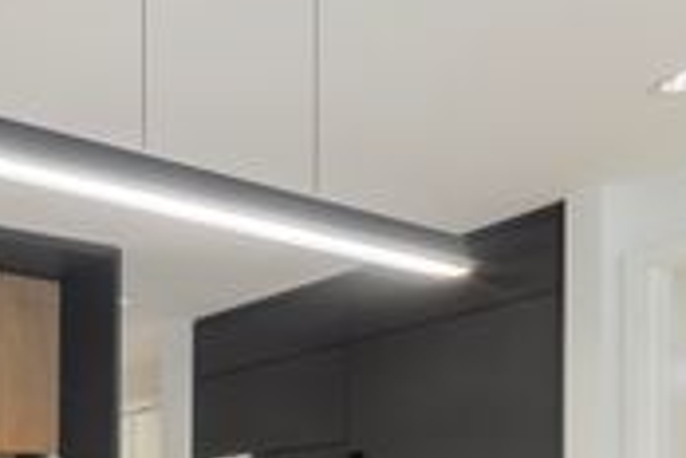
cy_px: 622
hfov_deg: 32.9
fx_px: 904
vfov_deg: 24.2
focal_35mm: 47
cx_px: -166
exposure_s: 6
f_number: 11
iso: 100
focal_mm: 11
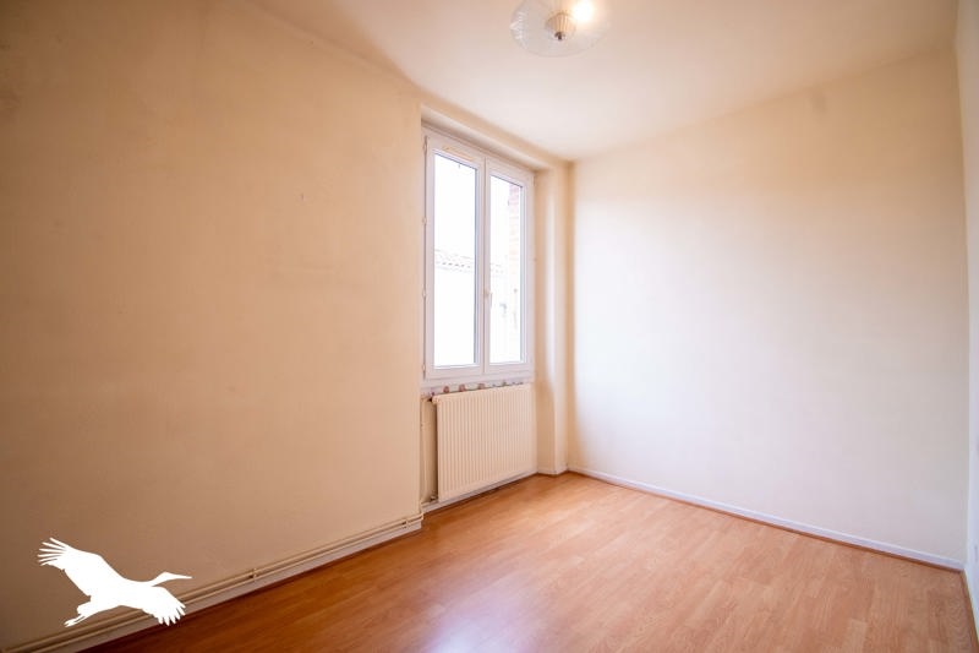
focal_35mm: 15
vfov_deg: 77.3
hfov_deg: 100.4
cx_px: 490
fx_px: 408
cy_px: 326
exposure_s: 1/30
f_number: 5
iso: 125
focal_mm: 10
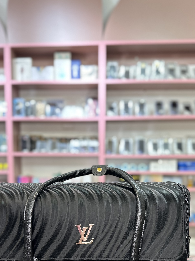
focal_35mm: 38
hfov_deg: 37.7
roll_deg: -0.6
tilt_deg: -4.1
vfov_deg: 47.8
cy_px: 183
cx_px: 90
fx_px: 285
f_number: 1.78
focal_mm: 6.86
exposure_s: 1/100
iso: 160
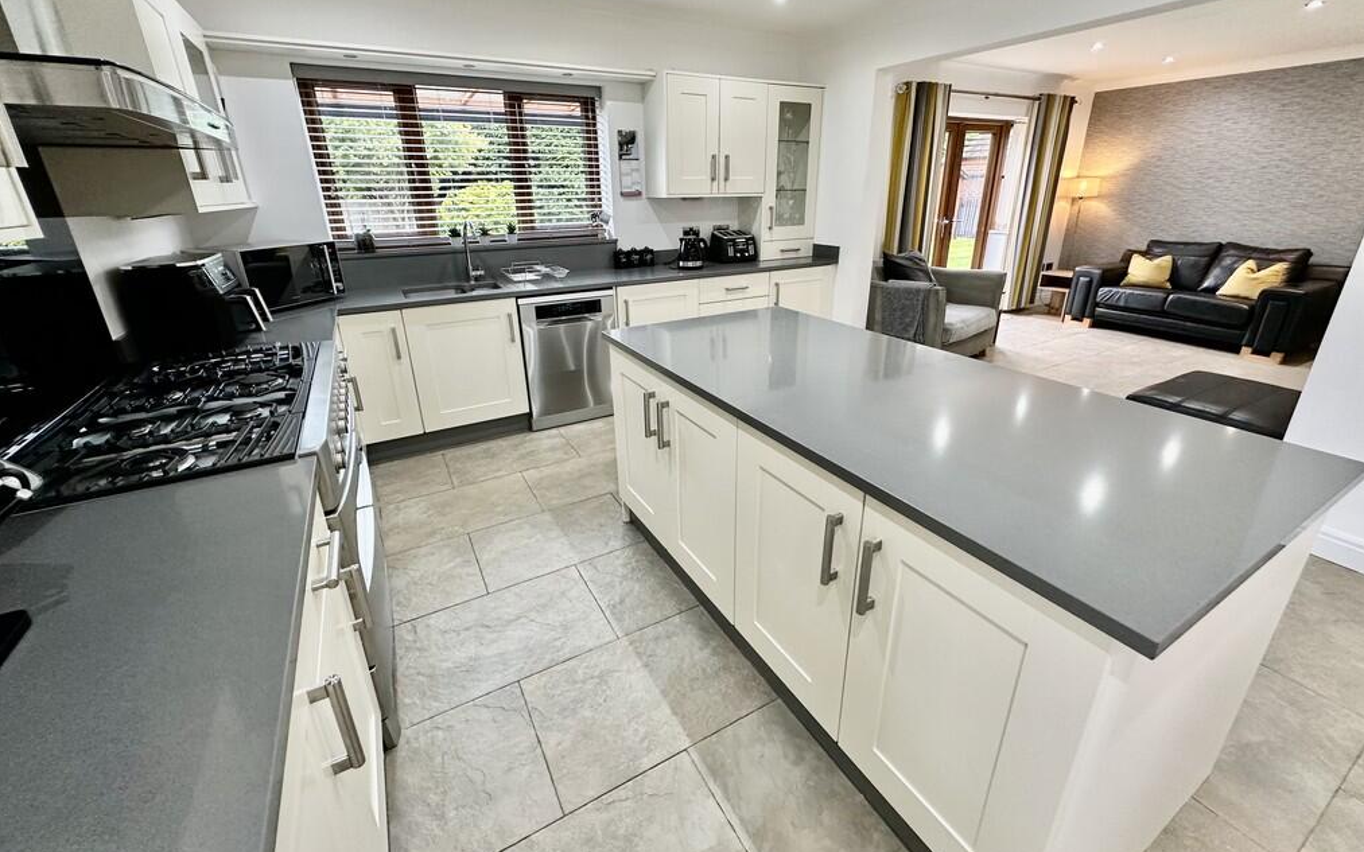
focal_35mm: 15
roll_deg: -1.0
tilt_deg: -20.8
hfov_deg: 101.5
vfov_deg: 74.7
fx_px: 558
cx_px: 688
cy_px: 396
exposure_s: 1/50
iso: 200
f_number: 2.2
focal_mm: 2.22
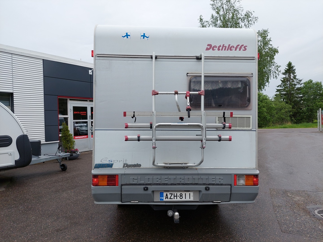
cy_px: 121
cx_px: 162
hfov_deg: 69.4
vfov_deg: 54.9
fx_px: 233
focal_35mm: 25
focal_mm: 5.23
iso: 40
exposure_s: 1/329
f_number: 1.8
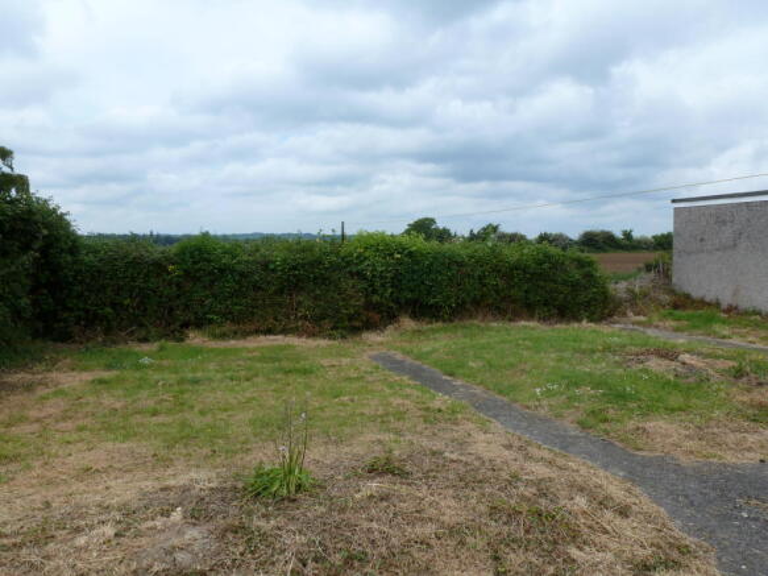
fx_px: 532
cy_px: 288
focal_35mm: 24
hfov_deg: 71.6
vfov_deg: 56.8
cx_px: 384
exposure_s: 1/500
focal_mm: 4.3
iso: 100
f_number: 4.5
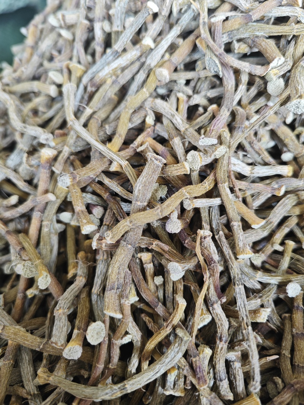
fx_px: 269
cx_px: 152
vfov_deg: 73.9
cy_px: 202
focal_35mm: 23
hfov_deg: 58.9
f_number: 1.8
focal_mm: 5.43
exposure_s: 1/100
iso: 100
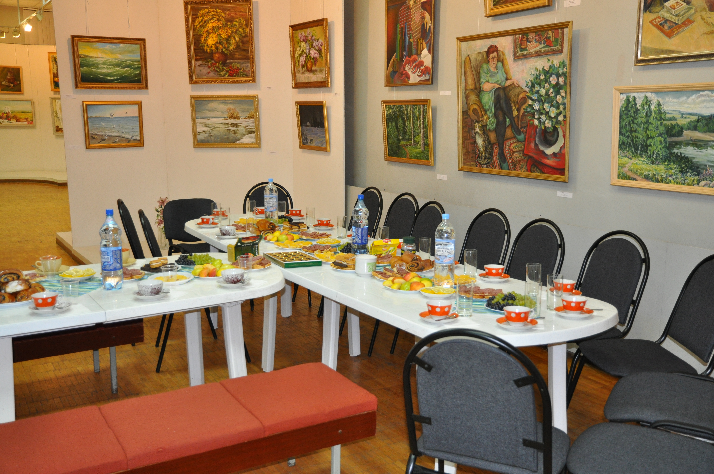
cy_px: 237
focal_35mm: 33
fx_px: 654
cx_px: 357
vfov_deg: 39.9
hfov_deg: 57.3
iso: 800
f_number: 4
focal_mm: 22
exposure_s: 1/60
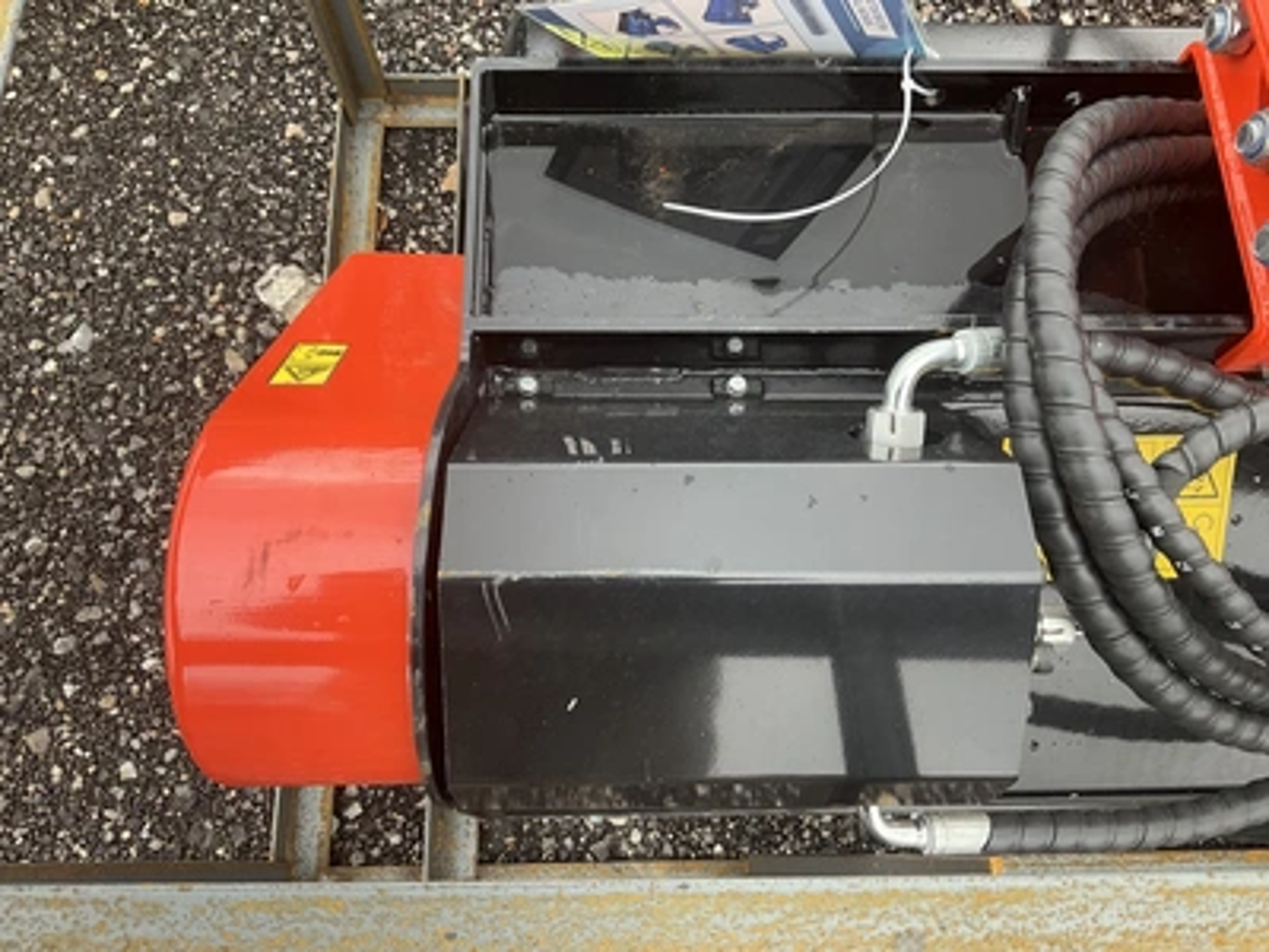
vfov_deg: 48.2
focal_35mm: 29
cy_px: 476
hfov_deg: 61.7
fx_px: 1063
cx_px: 634
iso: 40
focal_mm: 3
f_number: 1.8
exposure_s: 1/122
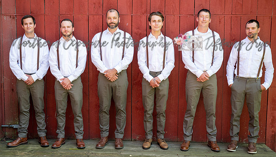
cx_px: 128
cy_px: 78
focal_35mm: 45
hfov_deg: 45.8
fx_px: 327
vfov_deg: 27.0
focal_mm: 39
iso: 280
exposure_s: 1/250
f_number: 4
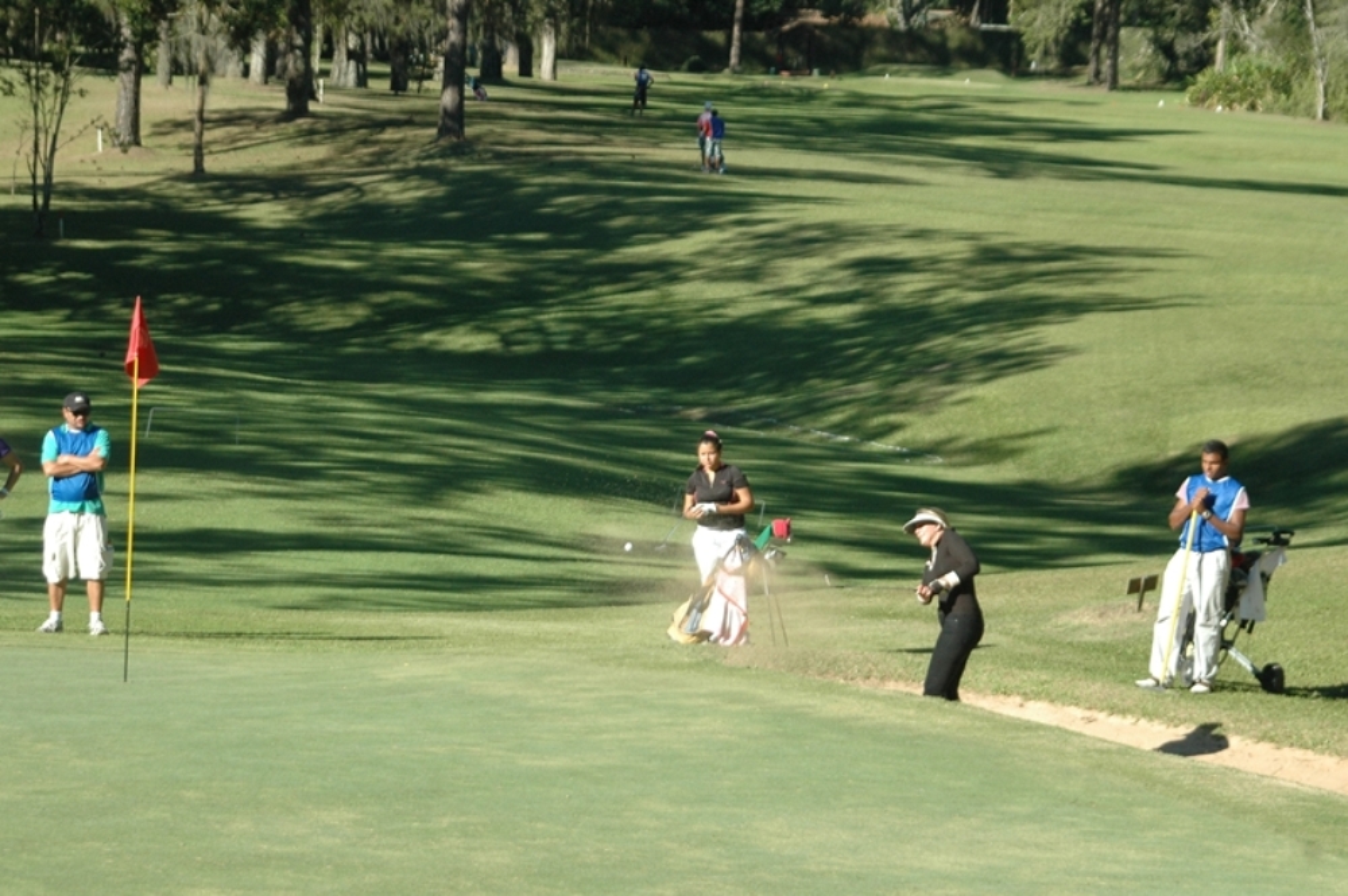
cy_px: 448
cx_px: 674
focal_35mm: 150
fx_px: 5612
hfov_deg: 13.7
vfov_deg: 9.1
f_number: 5.6
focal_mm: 100
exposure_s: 1/800
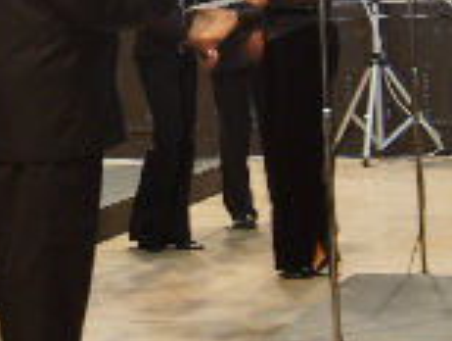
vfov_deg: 10.9
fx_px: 1766
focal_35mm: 135
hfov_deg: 14.6
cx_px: 176
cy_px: -9
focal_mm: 8.7
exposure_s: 1/10
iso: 139
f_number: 3.3
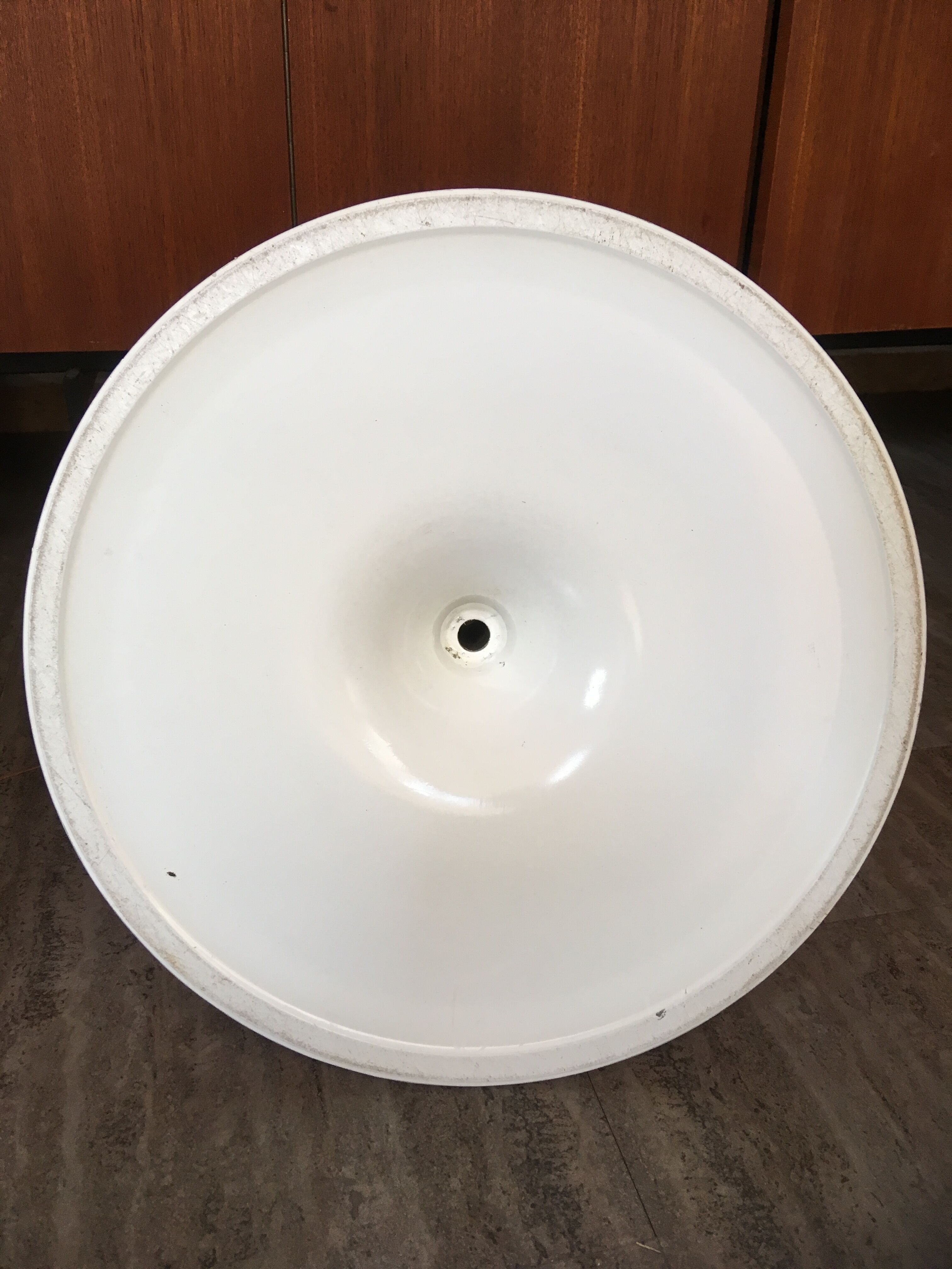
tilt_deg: -27.3
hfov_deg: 48.2
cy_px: 634
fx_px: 1063
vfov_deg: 61.7
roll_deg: -0.1
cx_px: 476
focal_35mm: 29
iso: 50
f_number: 2.2
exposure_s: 1/33
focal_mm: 4.15
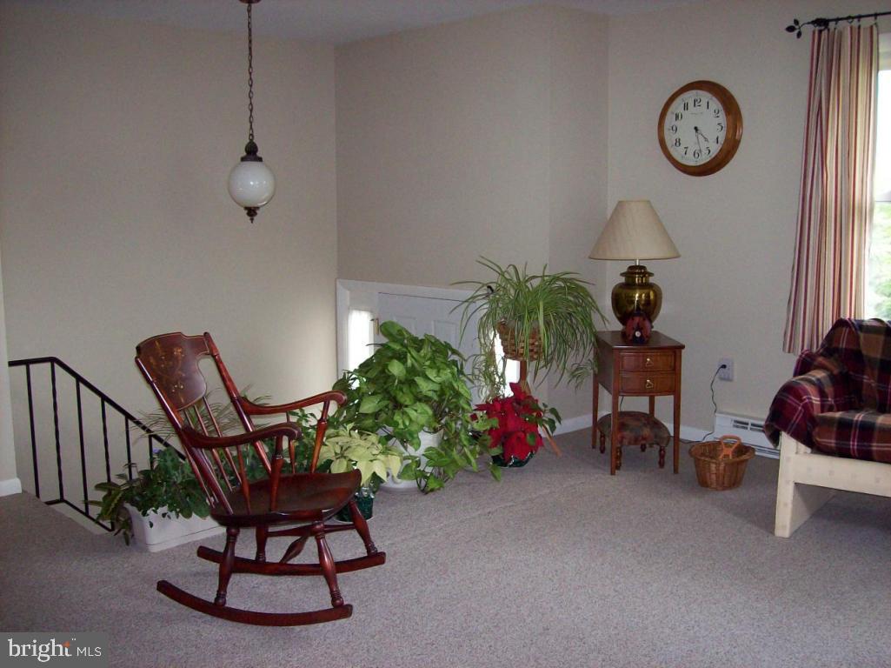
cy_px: 334
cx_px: 446
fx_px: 926
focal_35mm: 36
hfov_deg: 51.4
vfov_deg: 39.6
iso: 140
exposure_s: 1/64
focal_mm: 6
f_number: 2.7
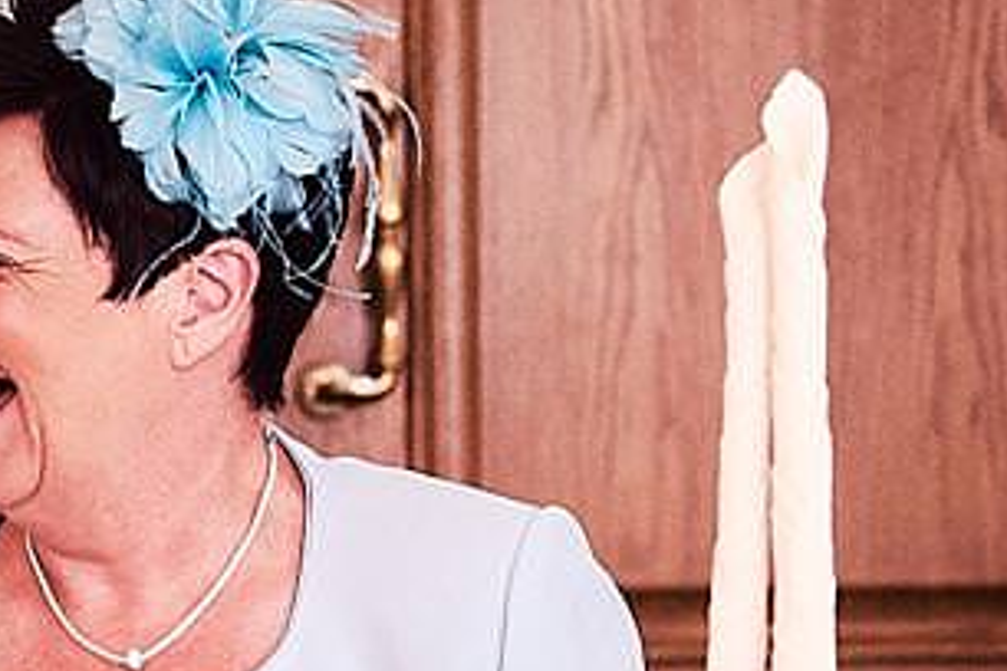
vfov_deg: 5.6
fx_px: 6853
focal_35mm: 245
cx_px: -474
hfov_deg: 8.2
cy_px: 543
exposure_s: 1/800
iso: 3200
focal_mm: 50
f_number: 2.8
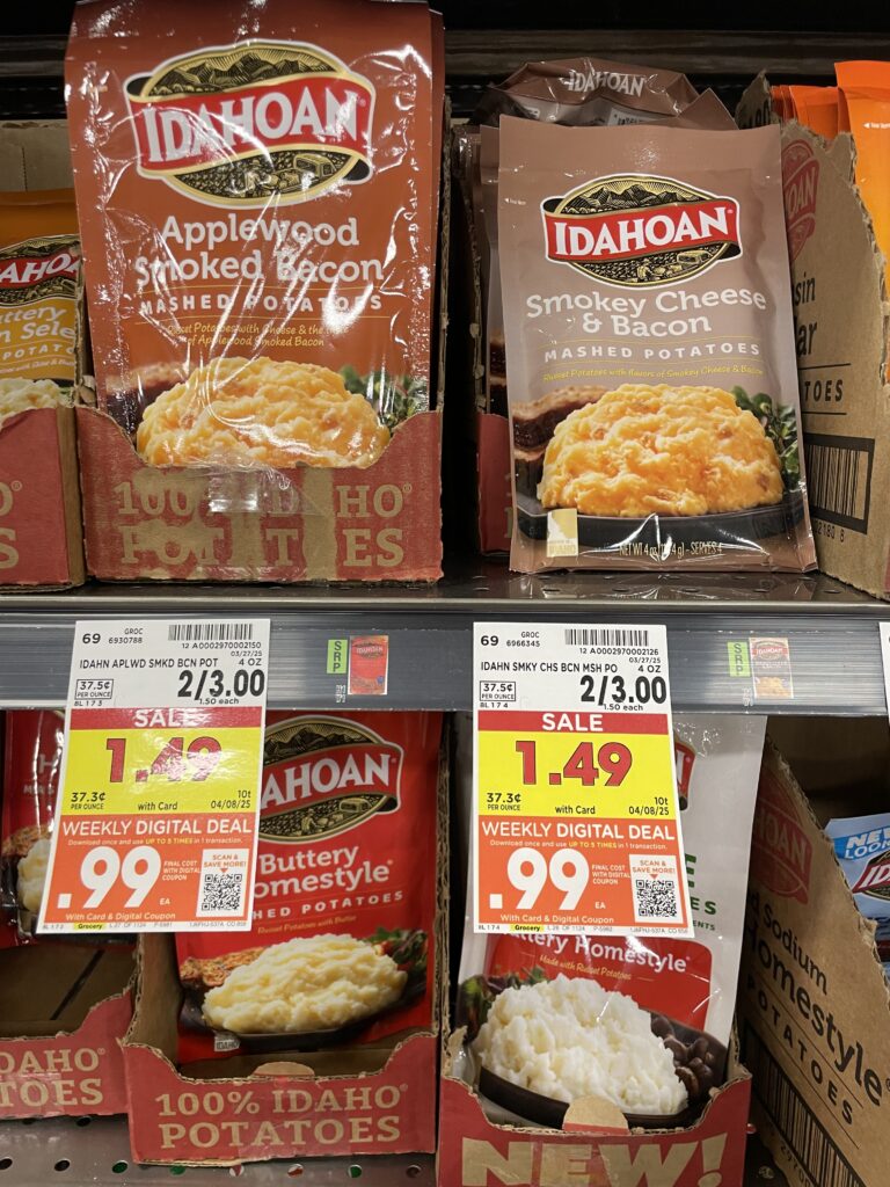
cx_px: 445
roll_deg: -1.0
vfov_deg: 67.3
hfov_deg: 53.1
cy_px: 594
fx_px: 891
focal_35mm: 26
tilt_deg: -15.5
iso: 100
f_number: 1.6
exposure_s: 1/60
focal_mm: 4.2
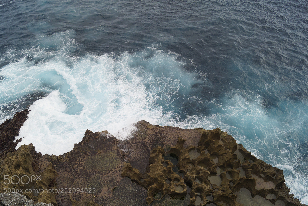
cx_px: 151
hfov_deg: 65.5
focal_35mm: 28
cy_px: 99
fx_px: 240
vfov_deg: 46.4
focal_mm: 18
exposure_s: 1/250
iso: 100
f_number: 5
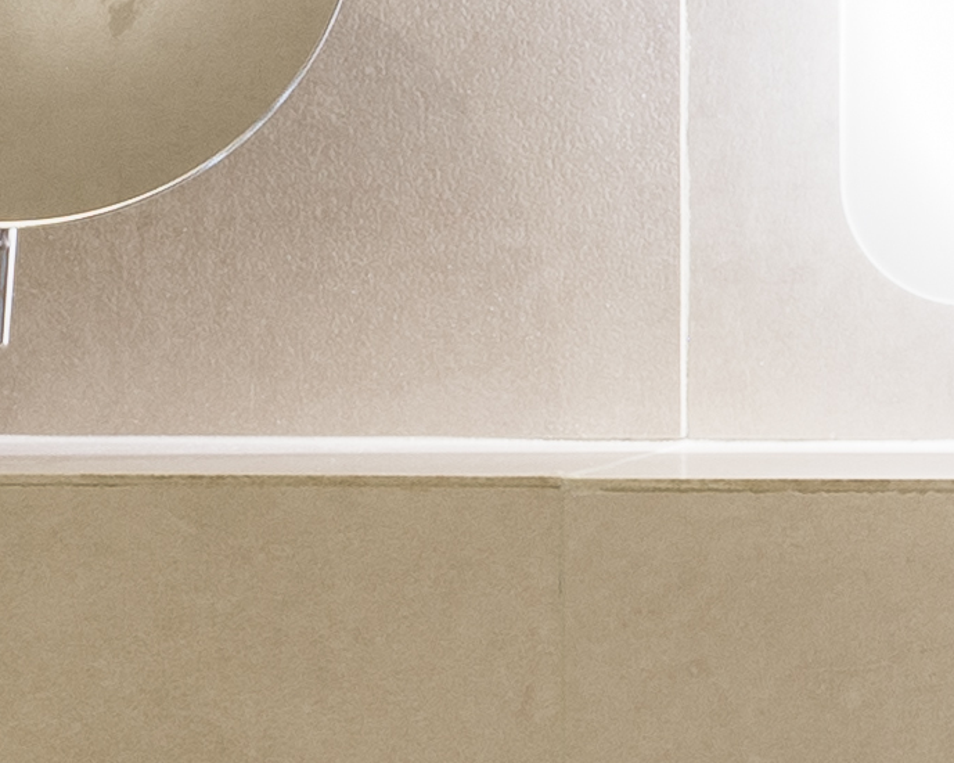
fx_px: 6437
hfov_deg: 8.0
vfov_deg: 6.8
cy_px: 339
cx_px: 2045
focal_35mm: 228
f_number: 22
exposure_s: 2
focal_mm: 34
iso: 100
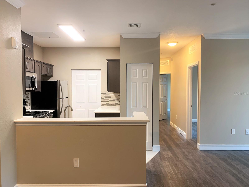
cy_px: 94
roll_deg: -0.2
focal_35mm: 26
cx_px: 124
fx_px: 187
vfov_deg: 53.1
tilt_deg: -0.5
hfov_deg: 67.3
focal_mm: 4.25
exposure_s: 1/60
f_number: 1.8
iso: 125
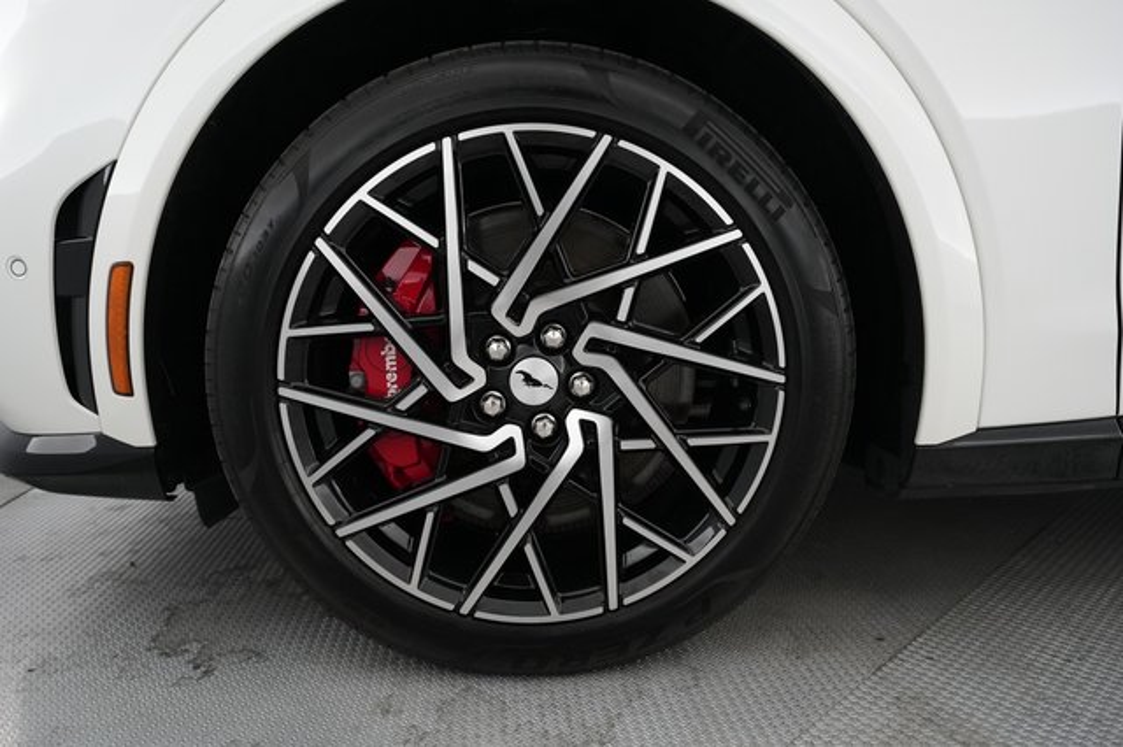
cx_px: 562
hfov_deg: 73.8
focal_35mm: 24
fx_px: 748
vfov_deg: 53.1
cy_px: 374
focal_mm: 24
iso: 4000
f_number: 4.5
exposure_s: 1/125
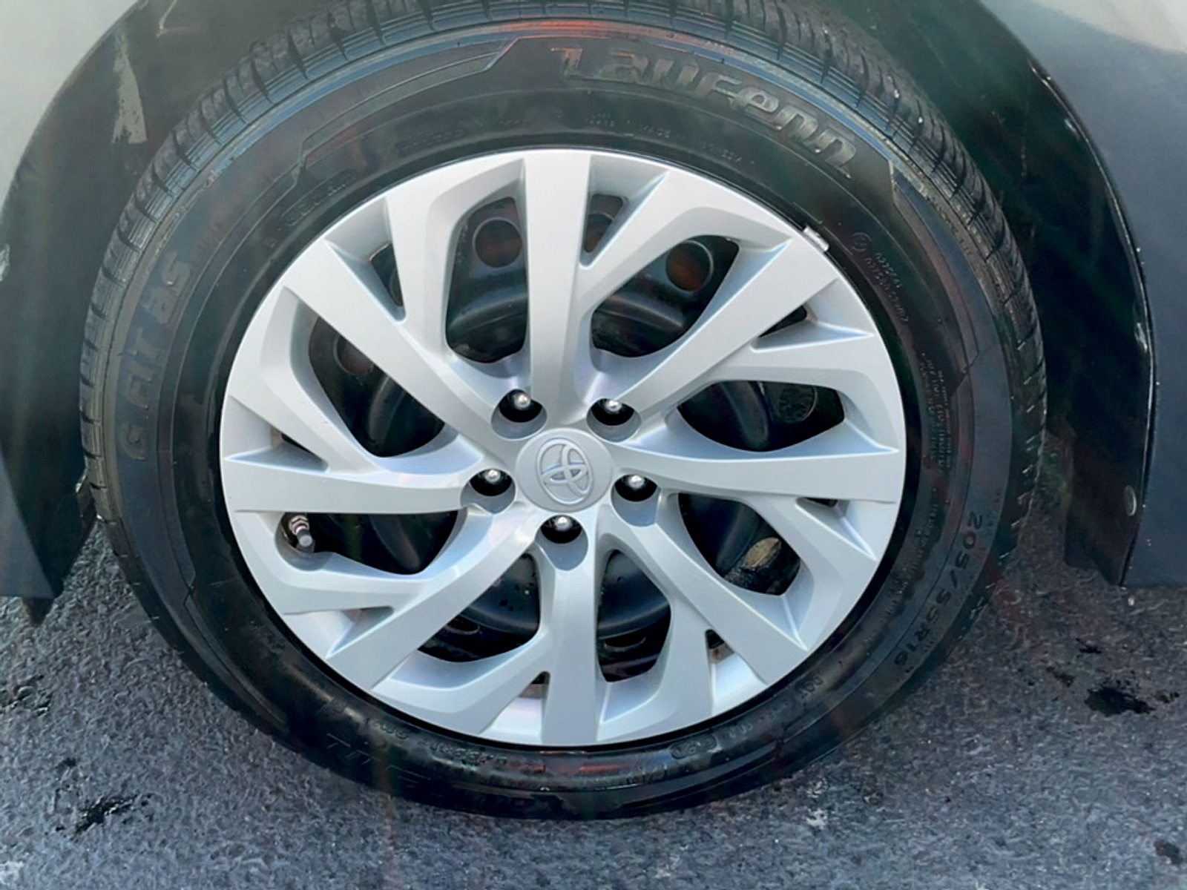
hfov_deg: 51.4
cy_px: 445
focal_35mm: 36
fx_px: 1234
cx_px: 594
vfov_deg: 39.7
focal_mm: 3
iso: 20
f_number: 1.8
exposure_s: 1/169
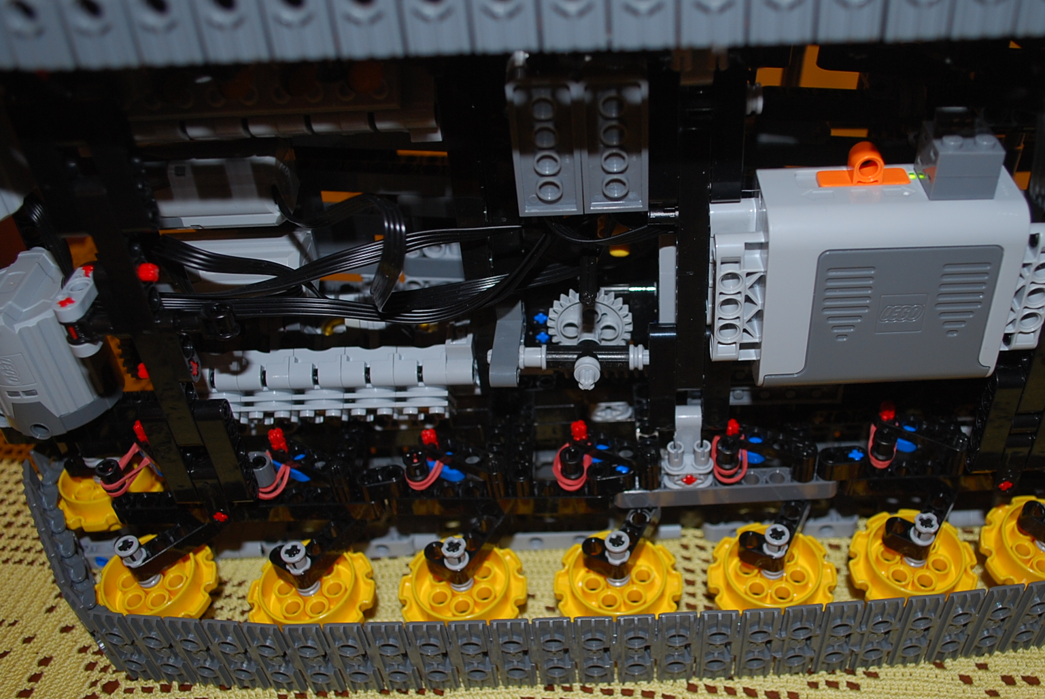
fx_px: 988
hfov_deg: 55.5
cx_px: 606
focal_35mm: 34
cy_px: 368
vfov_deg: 39.0
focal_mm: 18
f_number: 3.5
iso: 200
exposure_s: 1/60
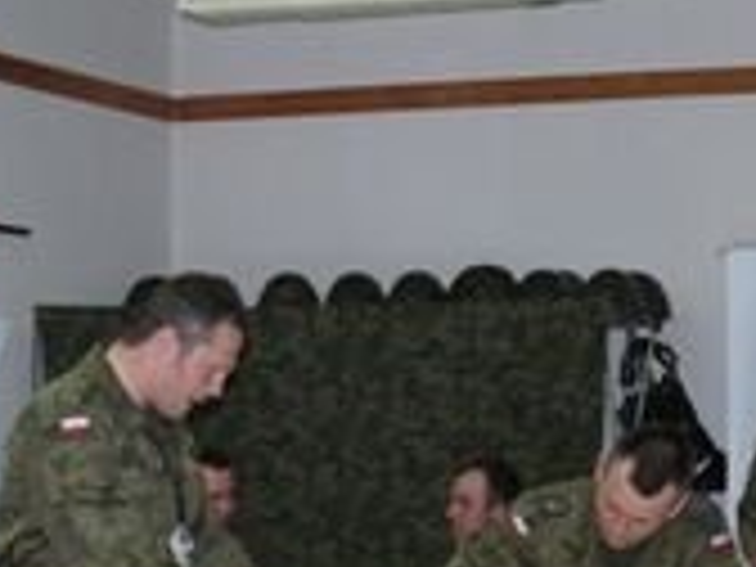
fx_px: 2271
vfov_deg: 13.8
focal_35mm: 104
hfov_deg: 18.4
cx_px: 778
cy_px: 677
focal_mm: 7.4
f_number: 2.8
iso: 160
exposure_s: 1/30
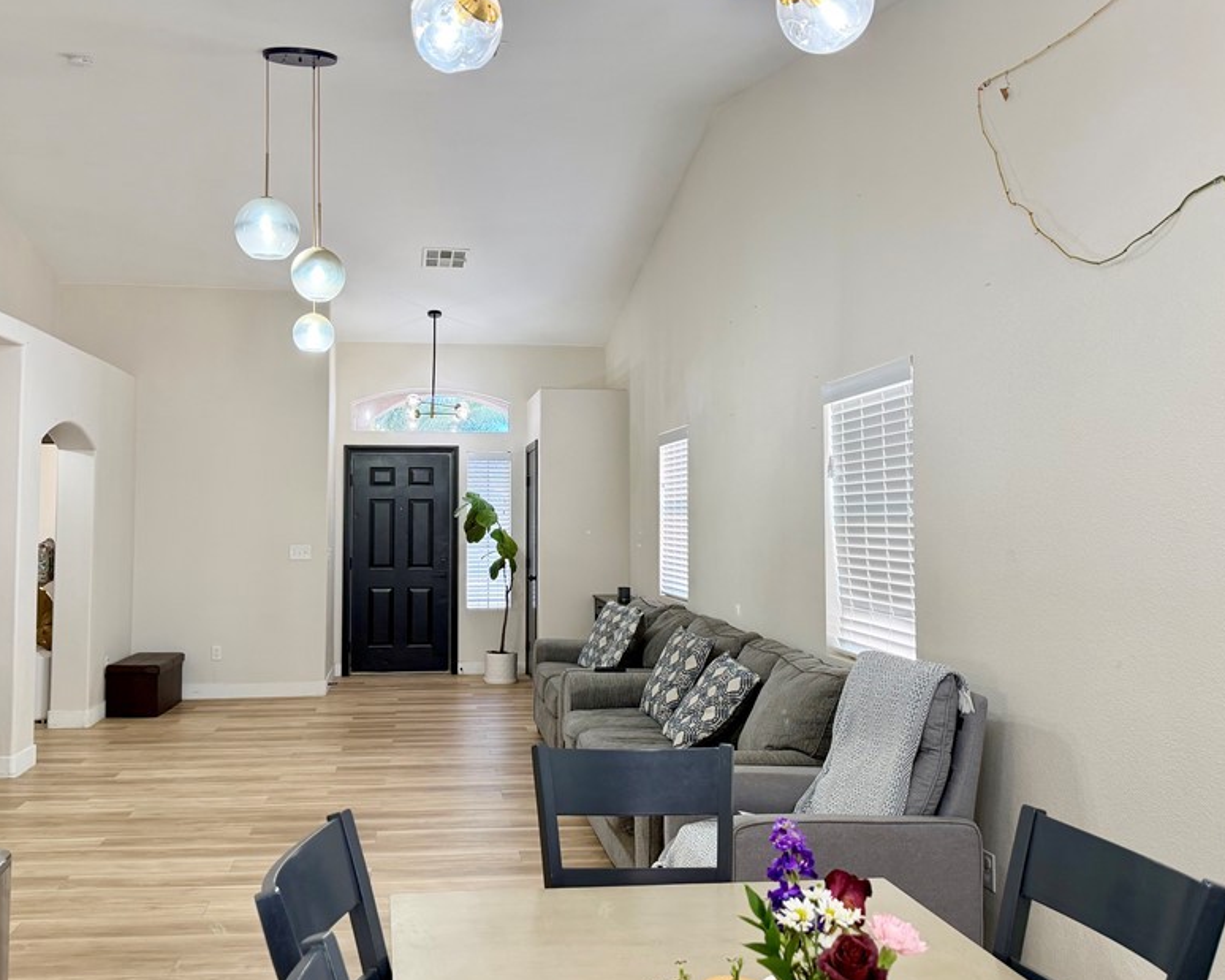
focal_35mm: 31
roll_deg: +0.1
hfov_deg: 57.0
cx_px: 527
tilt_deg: +1.4
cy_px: 469
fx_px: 1124
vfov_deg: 47.1
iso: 125
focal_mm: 6.76
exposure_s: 1/60
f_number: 1.78
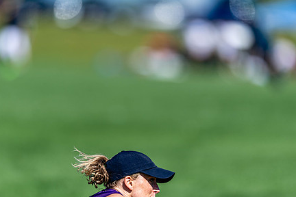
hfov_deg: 3.8
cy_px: 104
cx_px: 136
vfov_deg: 2.6
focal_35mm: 537
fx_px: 4415
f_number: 2.8
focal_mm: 400
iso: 100
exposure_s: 1/2500
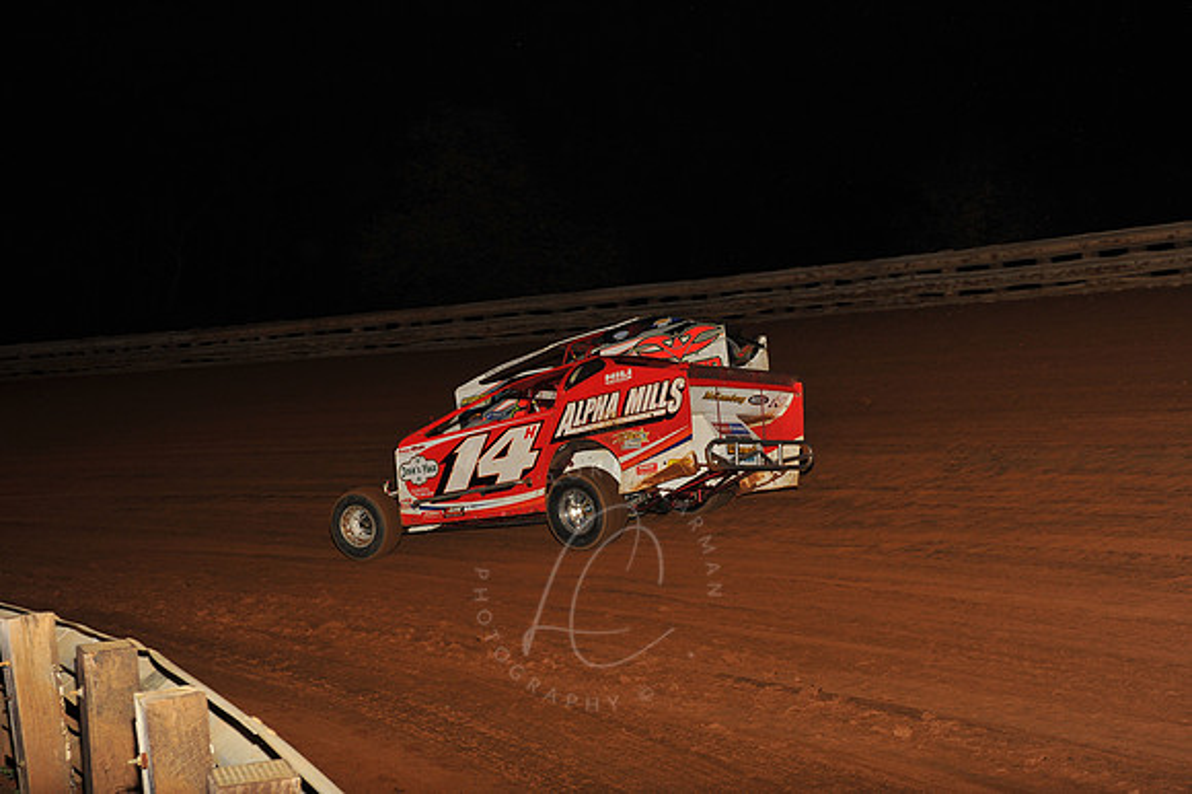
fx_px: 1985
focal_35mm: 60
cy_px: 397
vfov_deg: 22.6
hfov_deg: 33.4
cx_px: 596
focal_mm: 60
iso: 500
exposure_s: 1/320
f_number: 7.1
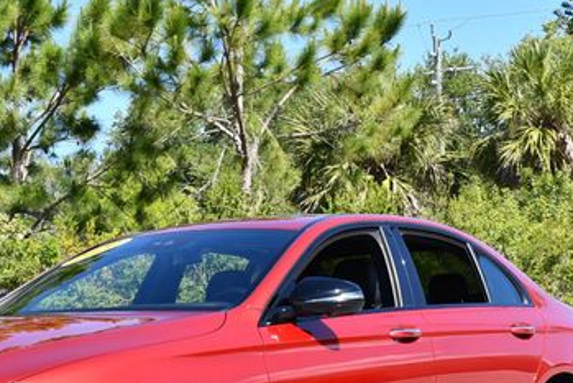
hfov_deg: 22.9
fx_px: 1401
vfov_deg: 15.4
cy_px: 312
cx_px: 159
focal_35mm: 88
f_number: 8
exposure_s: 1/250
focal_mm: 24
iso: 200
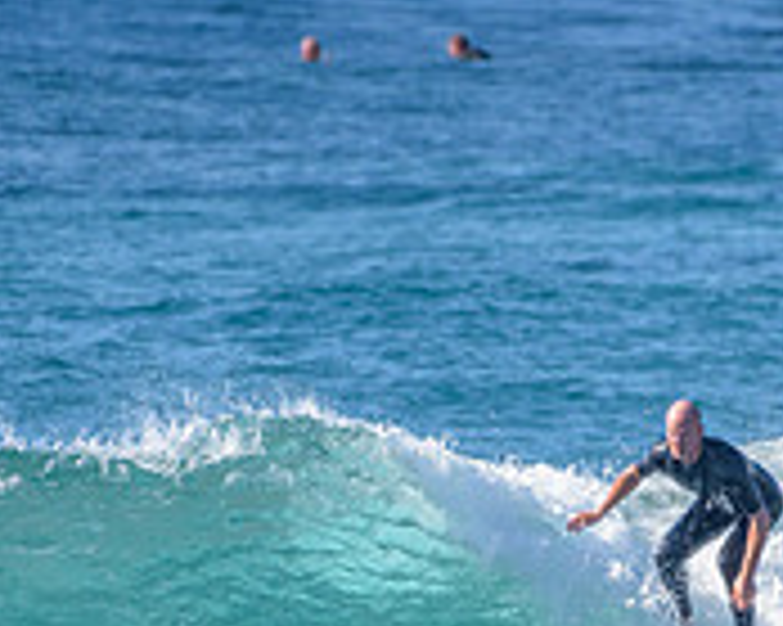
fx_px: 44399
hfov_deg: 1.0
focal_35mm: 1917
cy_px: 615
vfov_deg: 0.8
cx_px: 721
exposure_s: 1/2000
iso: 400
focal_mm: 500
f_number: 5.6
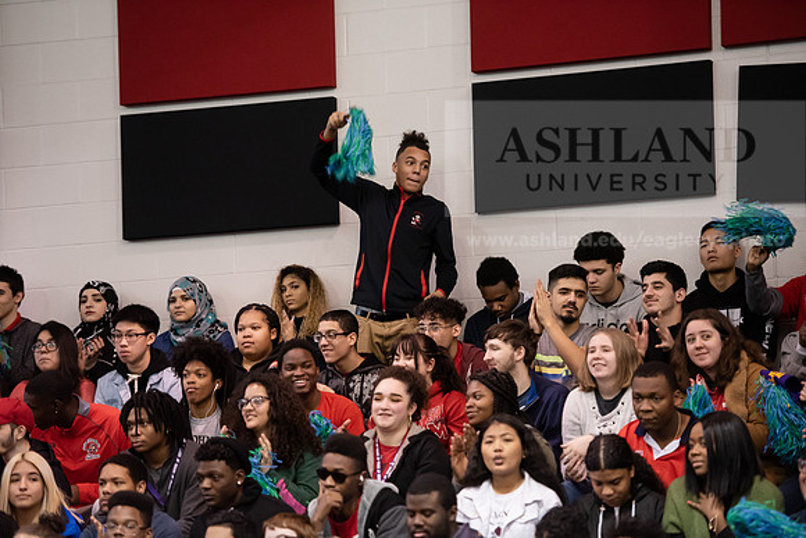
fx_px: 3359
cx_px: 403
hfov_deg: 13.7
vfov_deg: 9.2
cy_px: 269
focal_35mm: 150
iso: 4000
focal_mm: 150
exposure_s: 1/200
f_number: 2.8
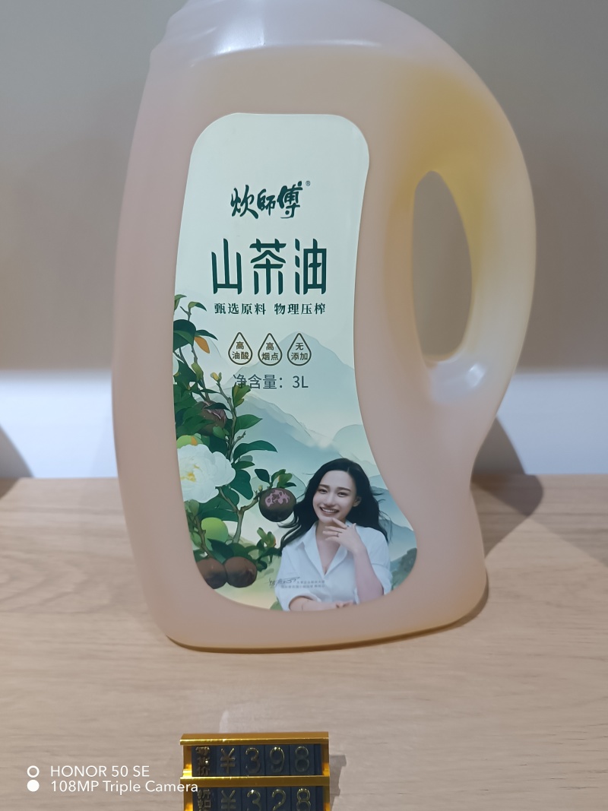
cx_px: 304
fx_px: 632
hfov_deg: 51.3
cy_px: 406
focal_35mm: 27
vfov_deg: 65.3
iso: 895
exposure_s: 1/50
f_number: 1.9
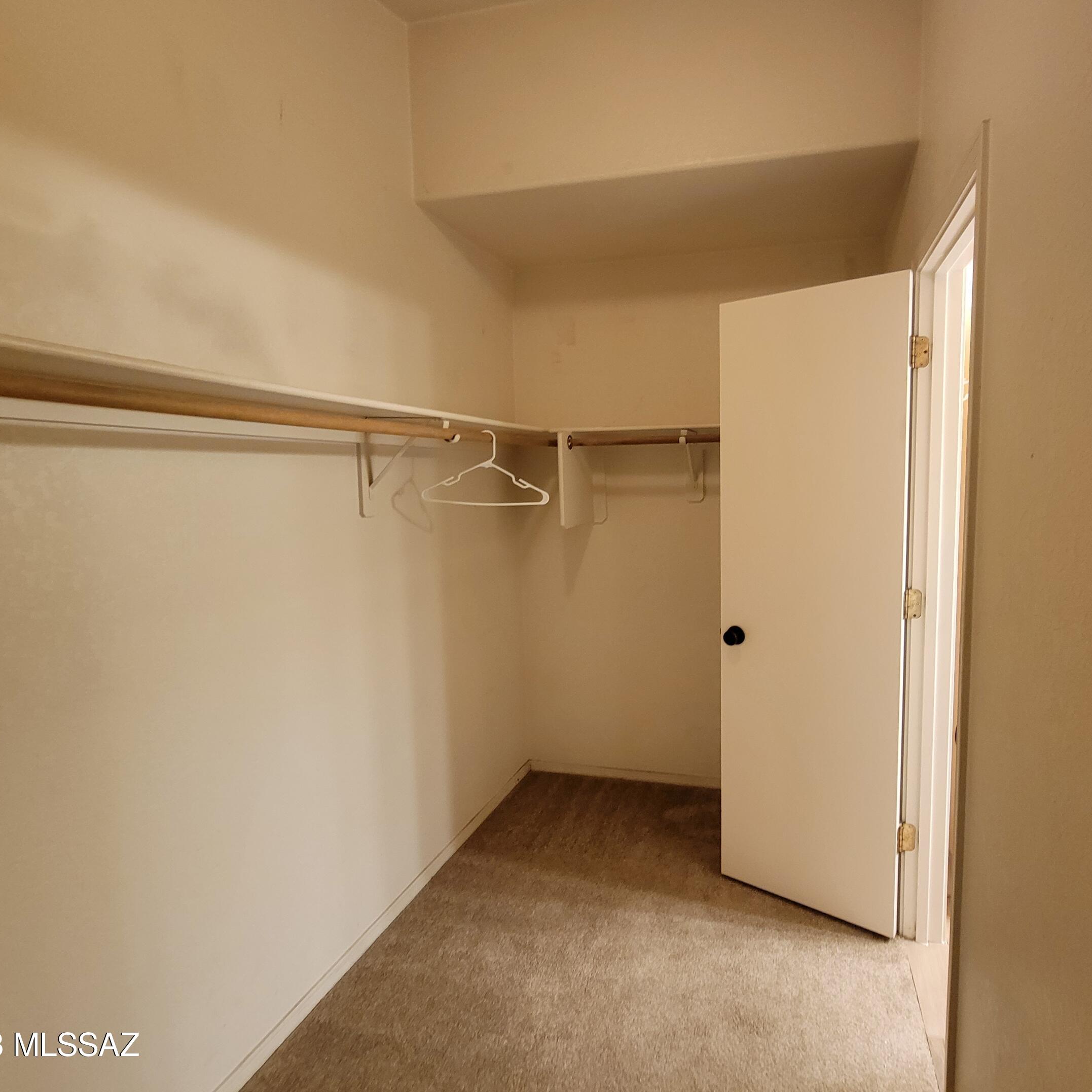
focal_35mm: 16
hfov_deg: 86.1
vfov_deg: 87.4
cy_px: 527
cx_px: 667
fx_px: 571
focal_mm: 2.2
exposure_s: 1/30
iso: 500
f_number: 2.2
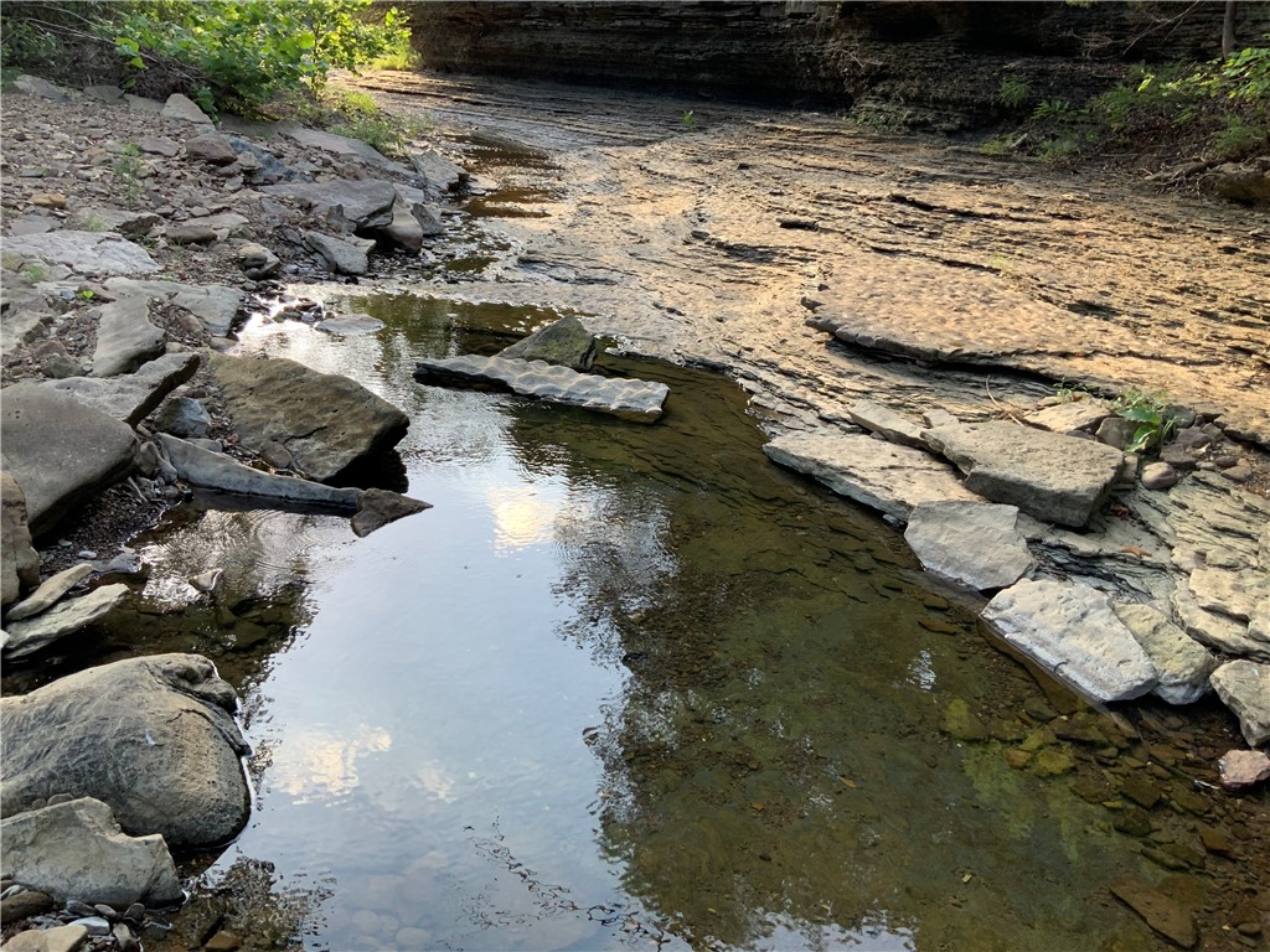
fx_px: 1064
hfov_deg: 61.7
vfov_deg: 48.2
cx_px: 635
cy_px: 476
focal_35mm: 29
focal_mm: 3
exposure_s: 1/122
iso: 25
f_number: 1.8
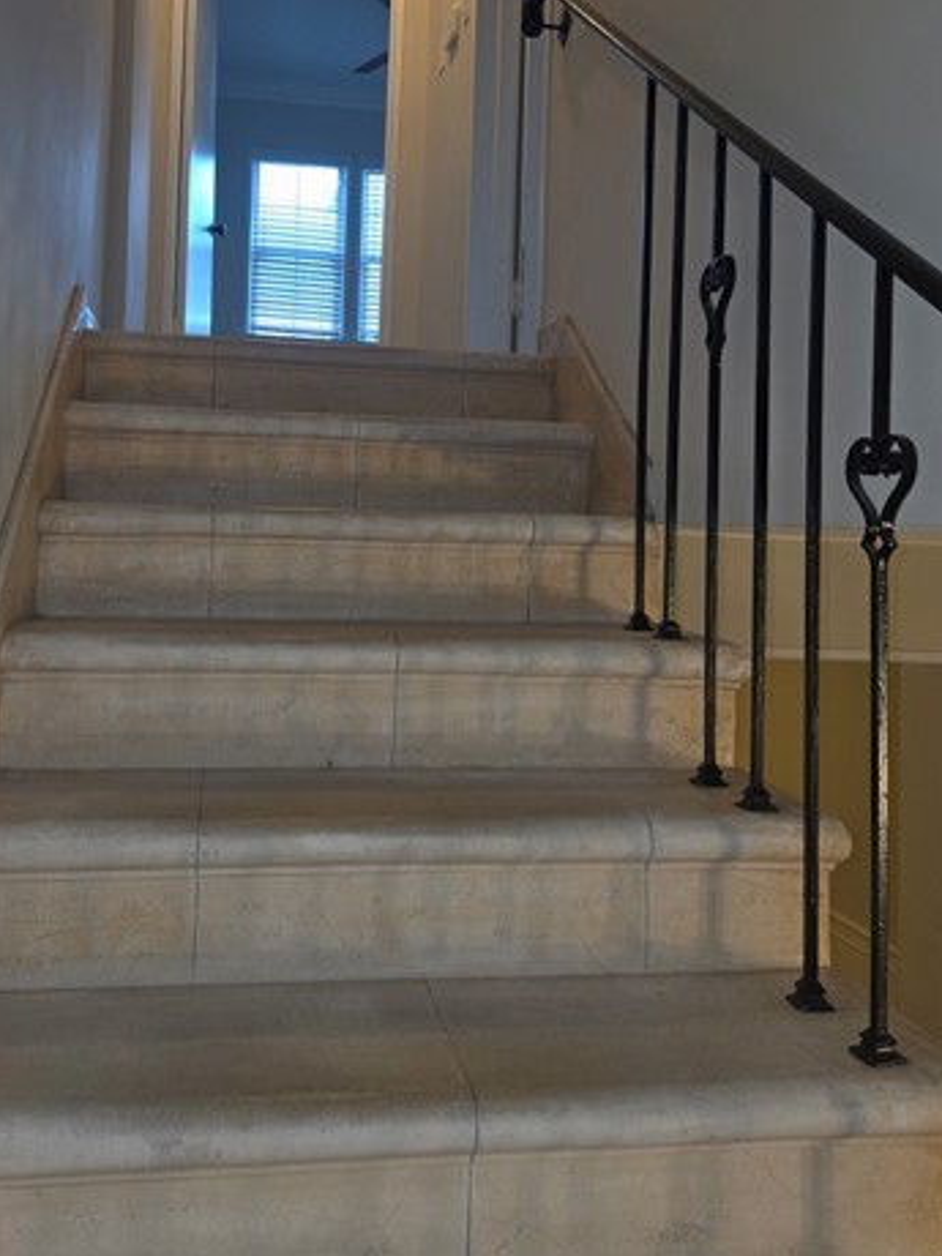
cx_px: 382
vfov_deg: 56.2
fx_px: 1161
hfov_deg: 44.0
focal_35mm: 32
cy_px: 478
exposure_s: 1/60
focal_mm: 6.5
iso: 64
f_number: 1.4
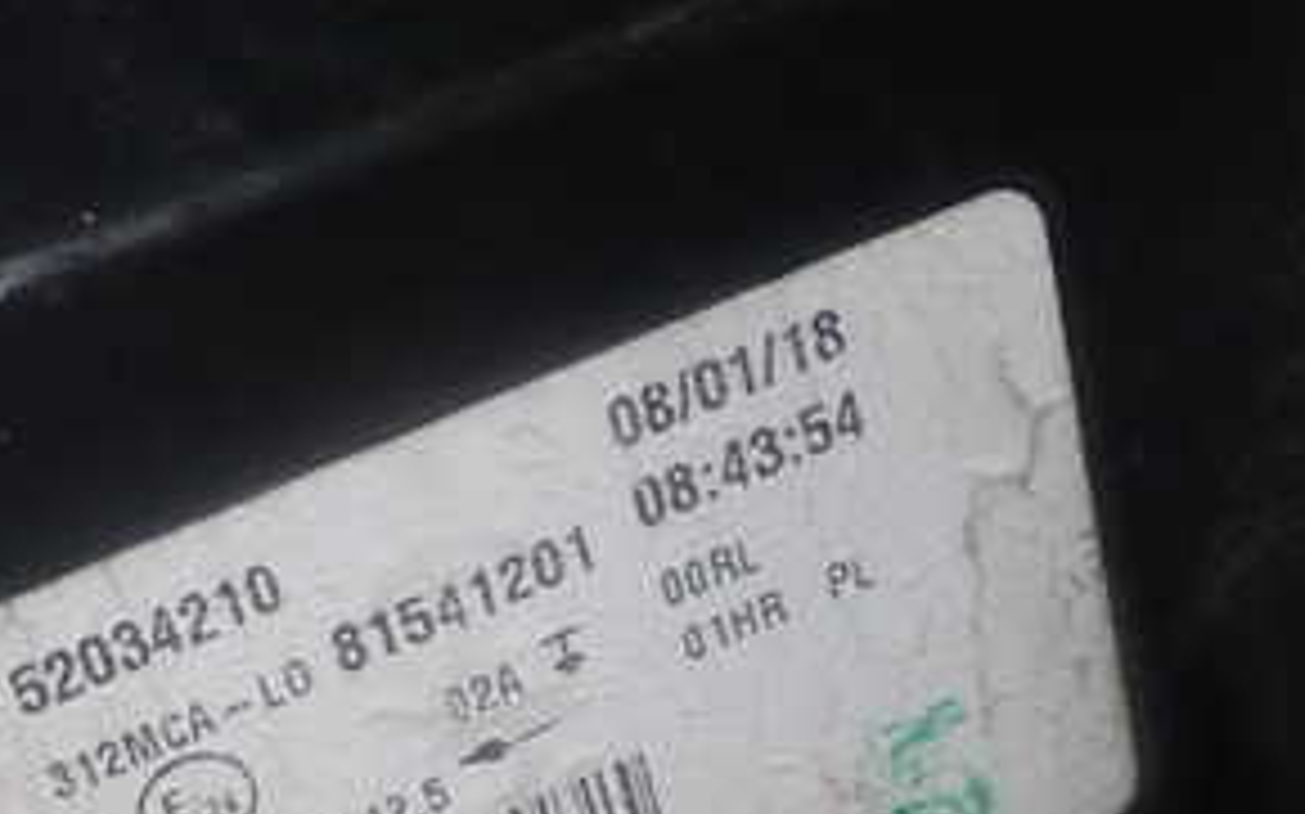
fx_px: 2809
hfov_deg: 25.8
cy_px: 818
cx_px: 297
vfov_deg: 16.2
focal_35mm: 79
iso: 200
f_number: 7.1
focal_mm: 6.37
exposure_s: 1/40
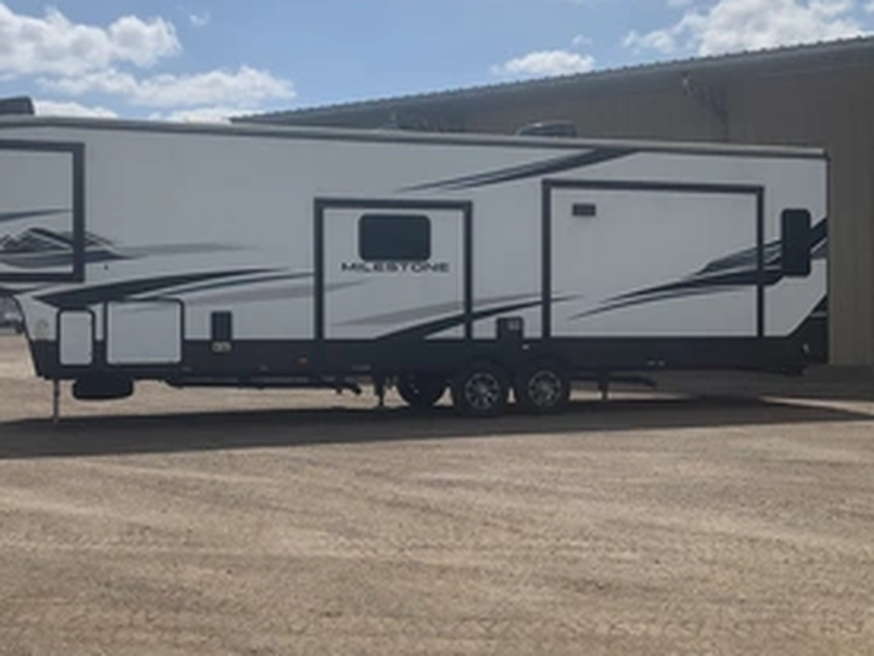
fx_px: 1060
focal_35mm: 42
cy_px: 307
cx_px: 326
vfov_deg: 34.3
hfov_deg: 44.4
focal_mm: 3
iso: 25
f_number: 1.8
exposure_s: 1/4065
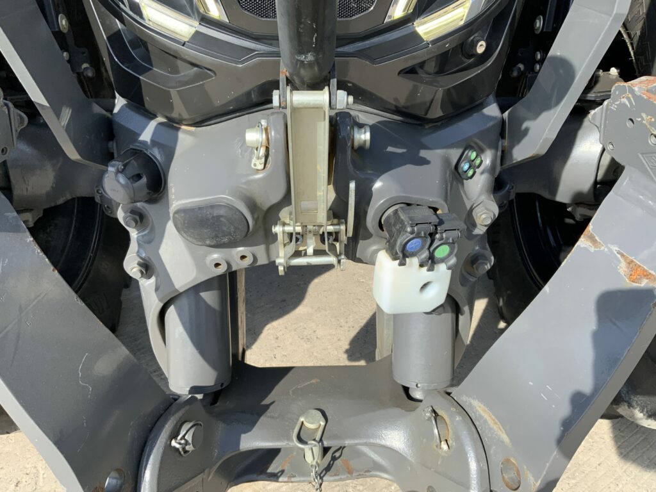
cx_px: 328
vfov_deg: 48.2
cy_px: 246
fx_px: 550
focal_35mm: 29
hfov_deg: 61.7
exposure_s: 1/683
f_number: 1.8
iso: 16
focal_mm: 3
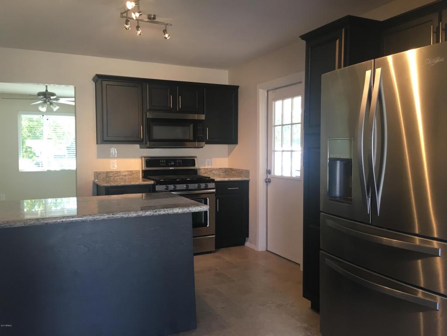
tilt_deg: -2.9
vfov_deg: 48.2
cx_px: 224
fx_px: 374
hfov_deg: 61.7
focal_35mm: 29
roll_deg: -0.3
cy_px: 168
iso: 50
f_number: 2.2
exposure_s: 1/30
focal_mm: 4.15
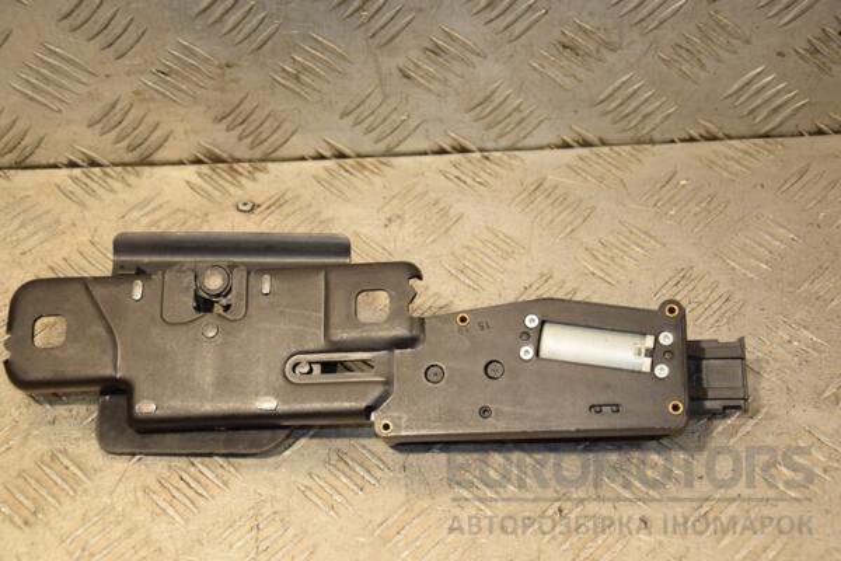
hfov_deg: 28.1
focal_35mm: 72
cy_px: 280
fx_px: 1682
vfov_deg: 18.9
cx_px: 420
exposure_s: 1/160
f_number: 4.8
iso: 800
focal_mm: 48
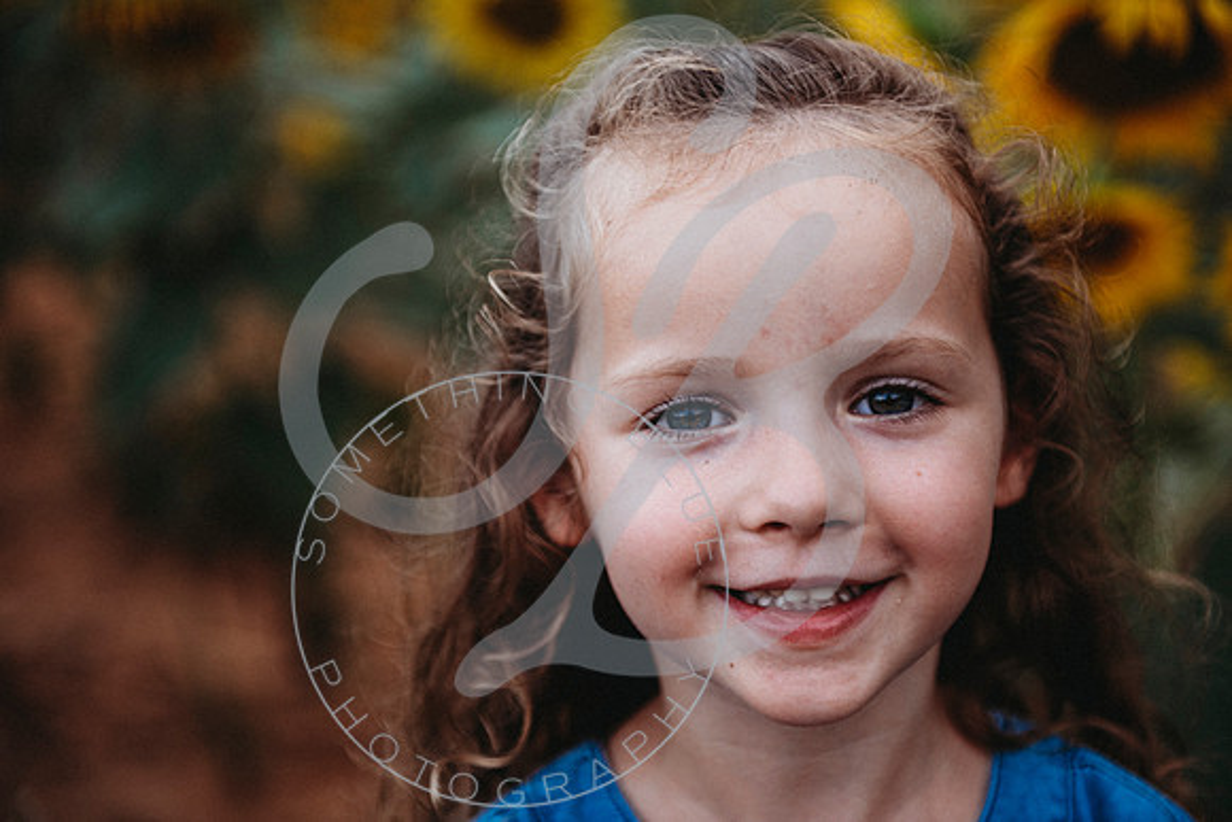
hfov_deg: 28.8
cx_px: 616
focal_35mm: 70
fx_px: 2396
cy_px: 411
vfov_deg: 19.5
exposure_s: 1/250
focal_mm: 70
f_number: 2.8
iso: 100
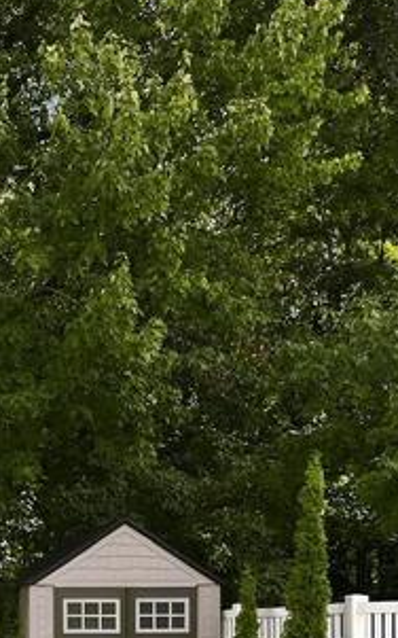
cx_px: -171
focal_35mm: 52
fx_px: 903
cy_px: 595
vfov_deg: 36.1
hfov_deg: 21.5
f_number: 6.3
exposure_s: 1/160
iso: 100
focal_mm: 15
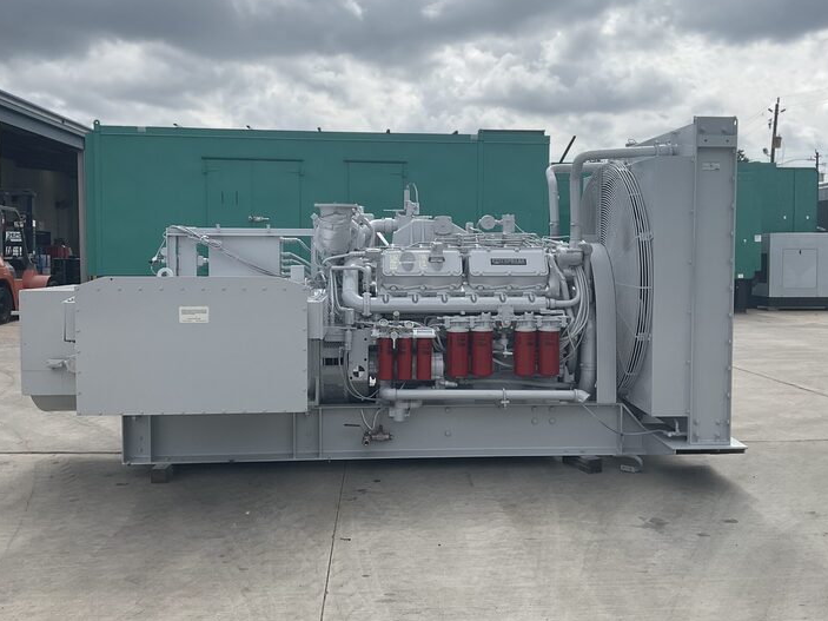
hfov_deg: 55.3
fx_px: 789
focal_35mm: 33
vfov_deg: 42.9
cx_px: 428
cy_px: 280
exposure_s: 1/2801
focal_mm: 3
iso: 16
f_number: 1.8
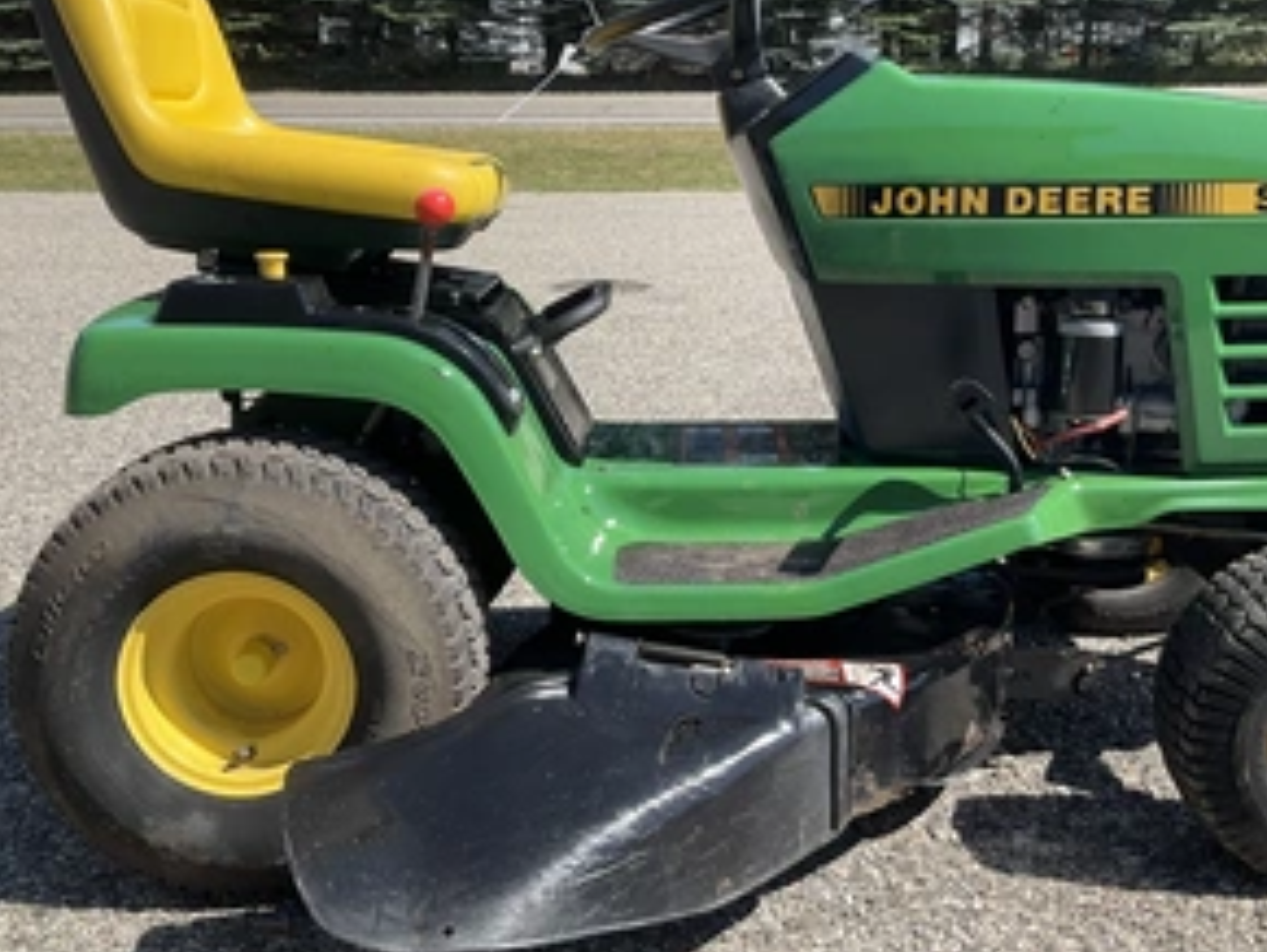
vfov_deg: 35.9
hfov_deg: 46.6
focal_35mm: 40
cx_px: 717
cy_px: 380
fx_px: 1465
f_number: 1.8
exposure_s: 1/1195
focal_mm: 3
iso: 25
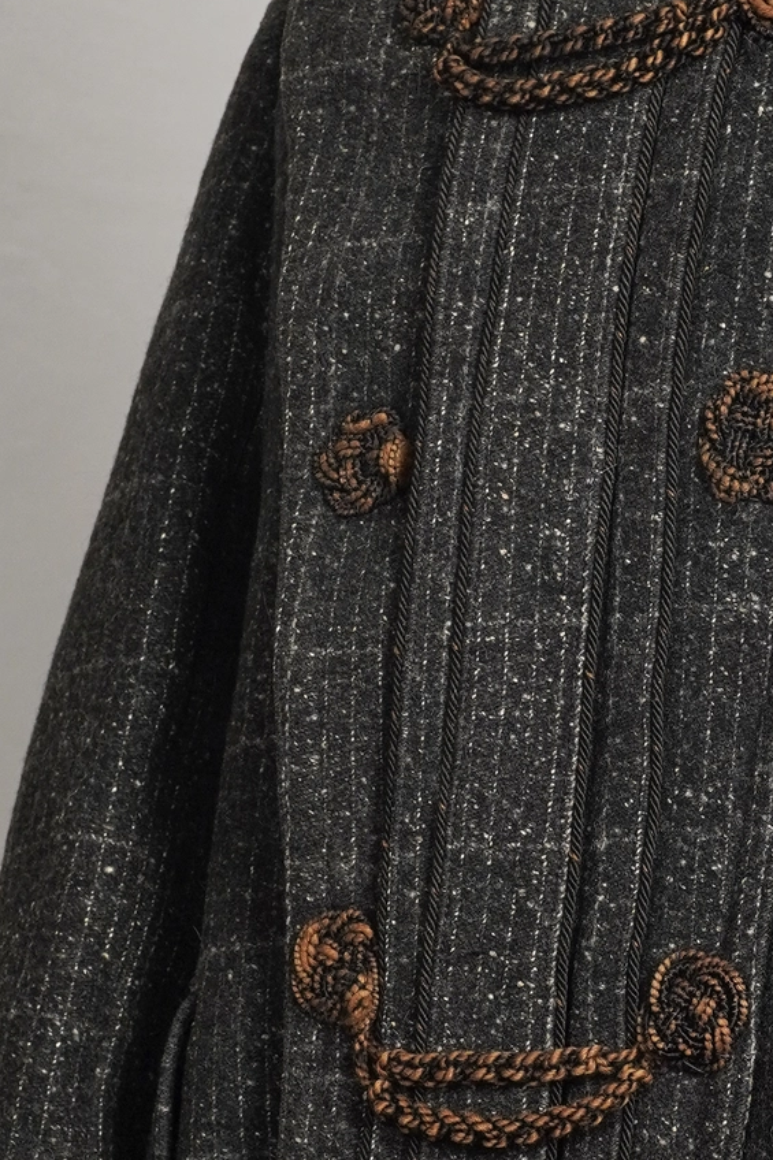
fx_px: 5252
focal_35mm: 163
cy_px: 702
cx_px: 673
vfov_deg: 12.6
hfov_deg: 8.4
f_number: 7.1
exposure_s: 1/30
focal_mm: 32
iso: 400
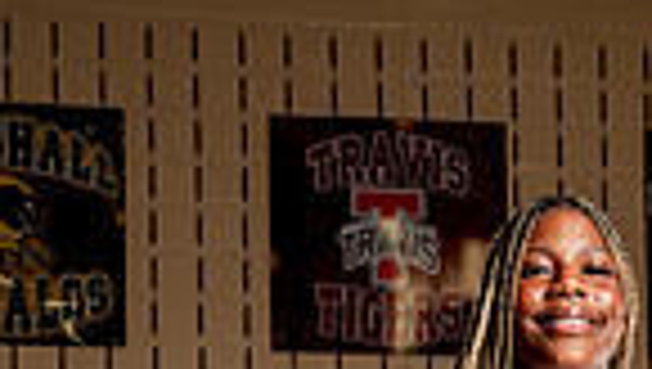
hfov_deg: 16.0
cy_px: 927
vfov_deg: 8.3
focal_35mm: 133
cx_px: 549
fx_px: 2302
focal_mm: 41
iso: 200
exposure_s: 1/250
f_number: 5.6
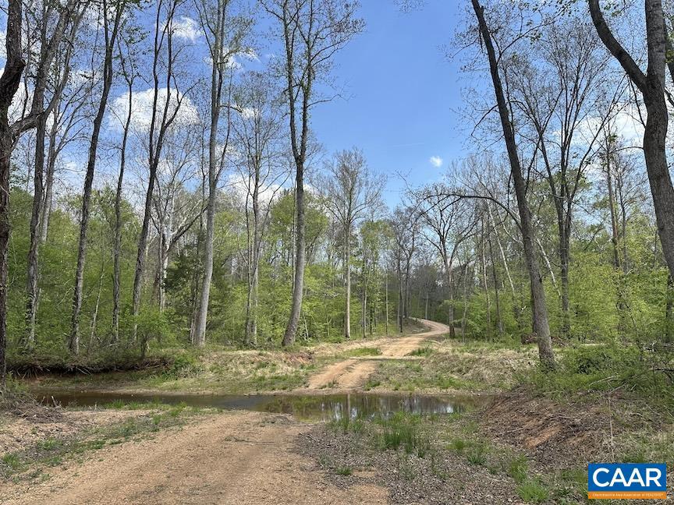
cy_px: 252
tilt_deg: +8.7
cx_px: 337
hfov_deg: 71.6
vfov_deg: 56.8
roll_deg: -0.8
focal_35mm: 24
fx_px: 467
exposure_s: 1/3155
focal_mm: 6.86
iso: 80
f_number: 1.78
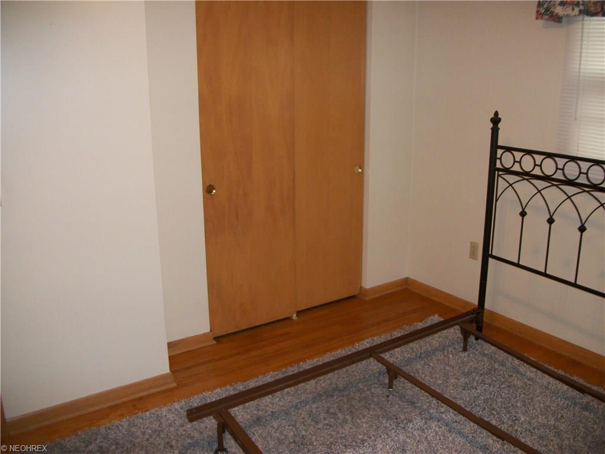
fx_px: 559
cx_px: 302
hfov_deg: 56.8
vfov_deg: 44.2
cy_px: 227
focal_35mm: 32
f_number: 2.9
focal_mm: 5.7
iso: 160
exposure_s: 1/30
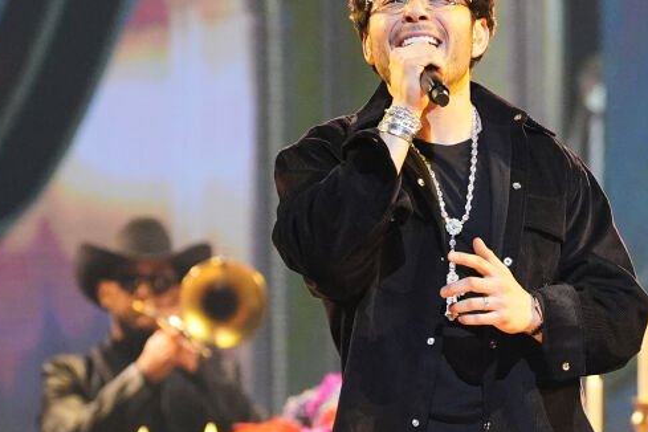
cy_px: 429
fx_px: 7847
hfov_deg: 4.7
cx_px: 449
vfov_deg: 3.2
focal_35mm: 436
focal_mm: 121
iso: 3200
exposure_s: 1/400
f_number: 2.8
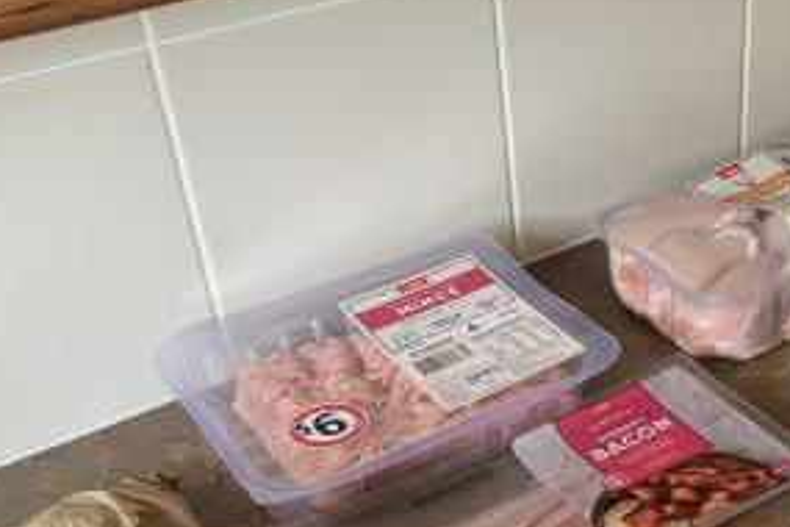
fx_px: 1251
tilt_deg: -36.3
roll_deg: -0.2
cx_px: 682
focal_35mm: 57
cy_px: 427
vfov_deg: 23.4
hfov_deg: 33.5
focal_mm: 4.25
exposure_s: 1/61
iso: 100
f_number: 1.8
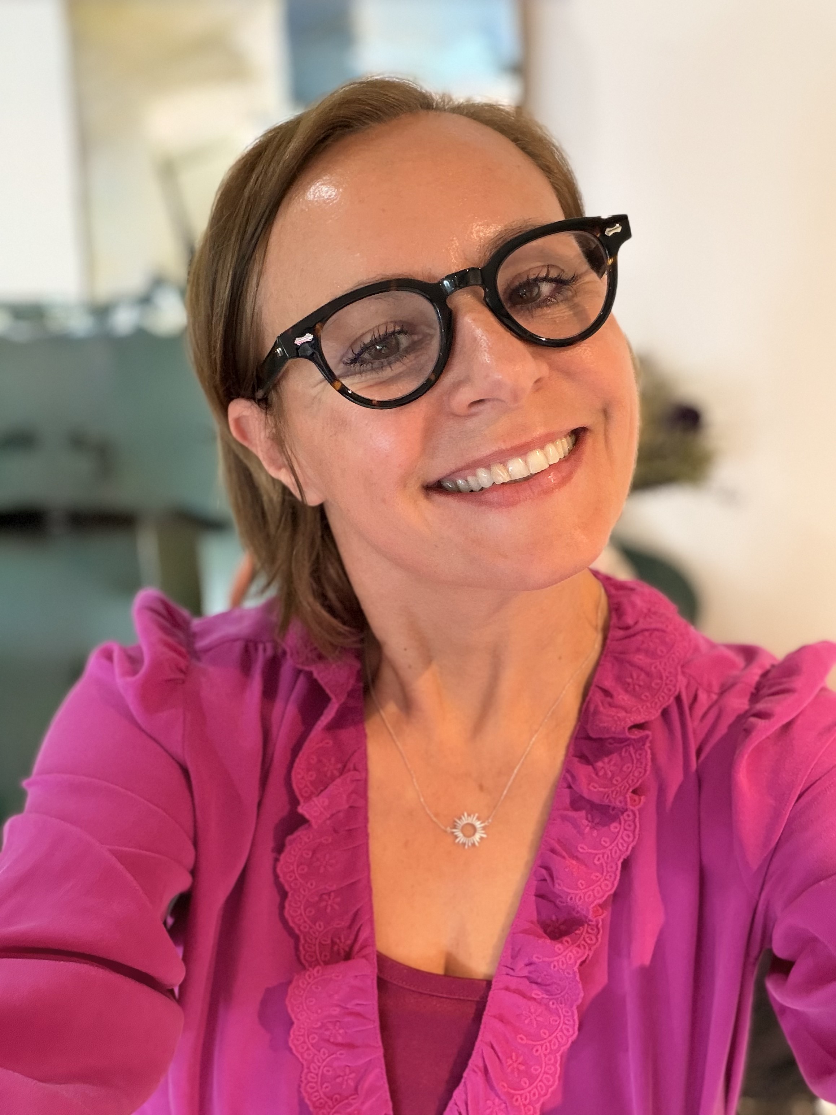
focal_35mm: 30
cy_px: 558
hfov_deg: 46.8
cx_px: 418
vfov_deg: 60.0
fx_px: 966
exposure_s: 1/36
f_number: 1.9
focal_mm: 2.71
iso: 400
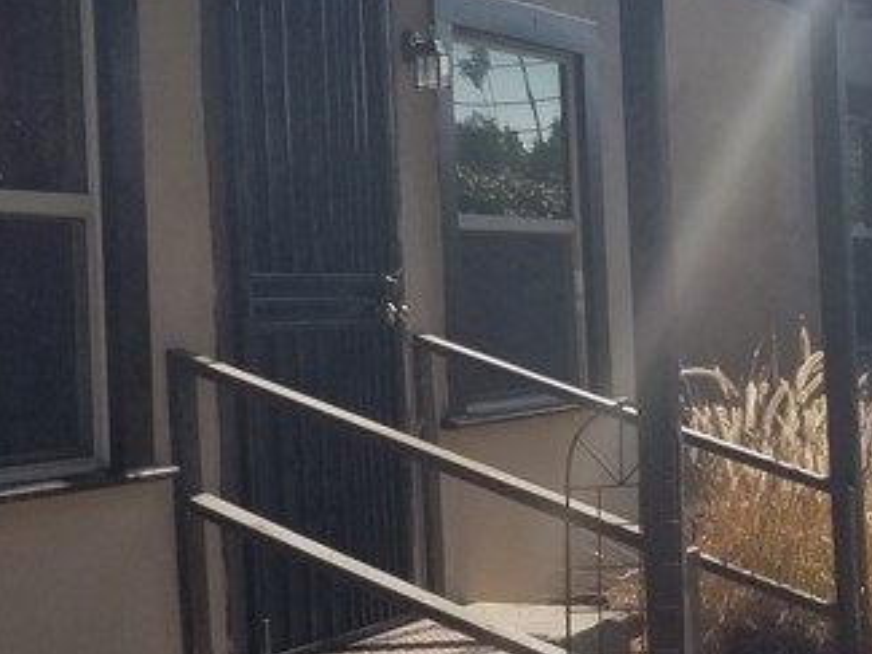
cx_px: 507
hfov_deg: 23.8
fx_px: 2066
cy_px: 311
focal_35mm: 82
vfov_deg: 18.0
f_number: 1.7
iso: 50
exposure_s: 1/5248
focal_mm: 4.25
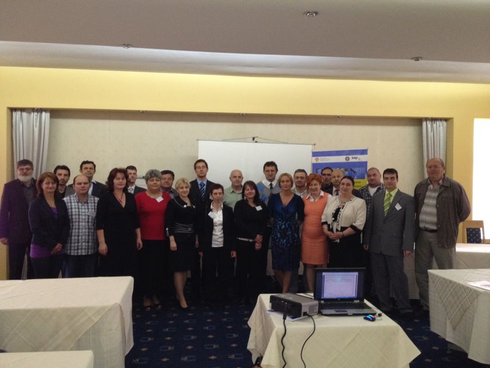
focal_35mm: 35
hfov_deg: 52.6
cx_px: 245
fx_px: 495
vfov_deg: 40.7
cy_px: 184
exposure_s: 1/20
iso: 320
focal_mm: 4.28
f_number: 2.4
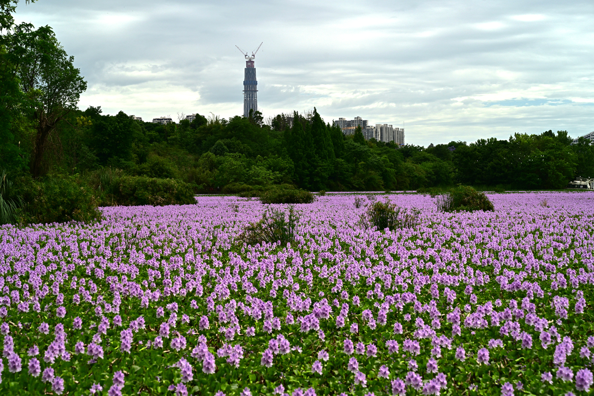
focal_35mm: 66
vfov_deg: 20.6
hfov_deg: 30.5
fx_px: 1089
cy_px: 198
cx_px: 297
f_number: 8
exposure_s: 1/320
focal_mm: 66
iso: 100
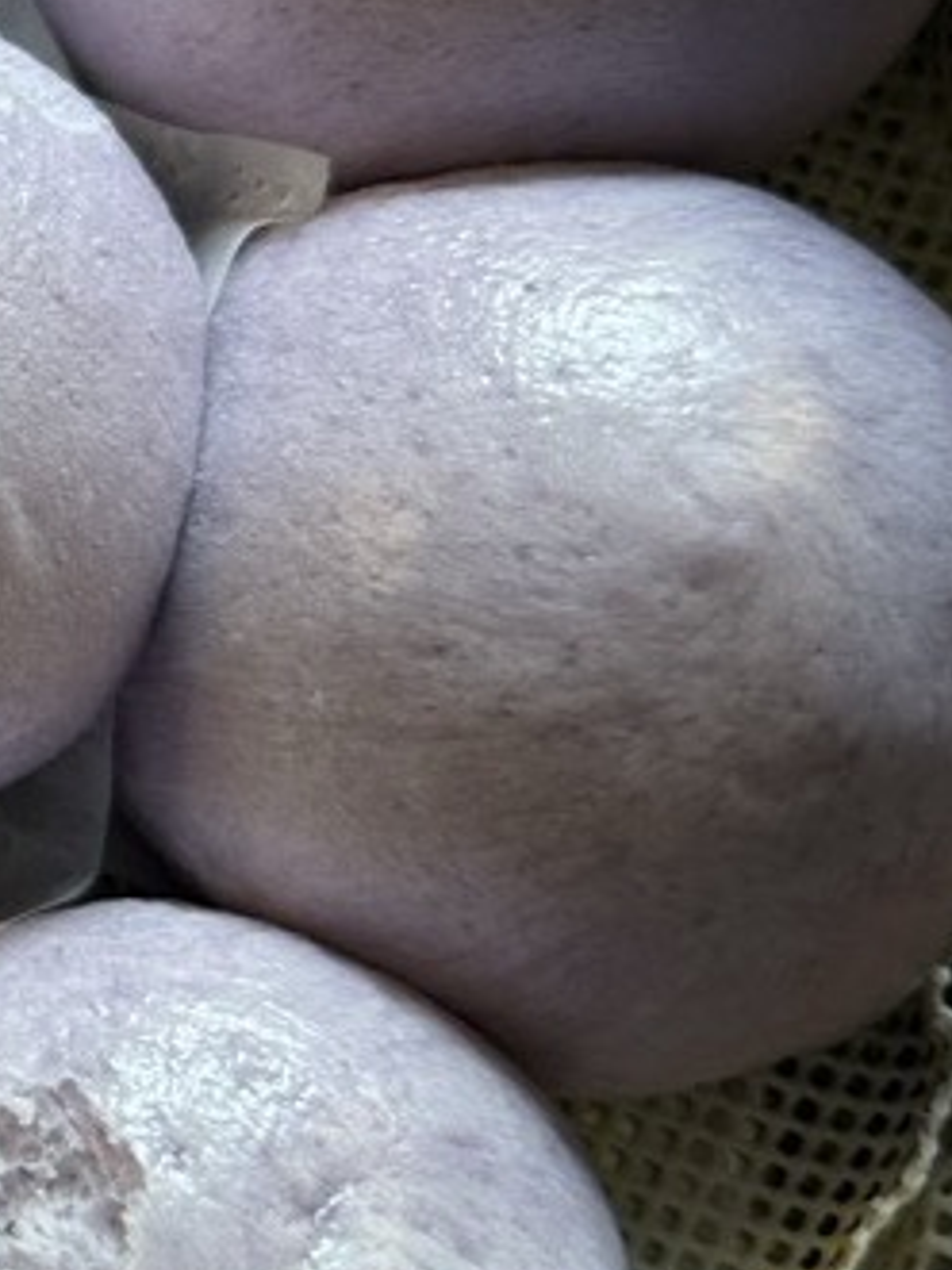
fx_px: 3192
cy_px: 315
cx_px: -722
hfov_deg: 14.9
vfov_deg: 22.3
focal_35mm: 87
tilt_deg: -75.8
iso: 80
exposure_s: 1/352
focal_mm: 6.86
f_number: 1.78
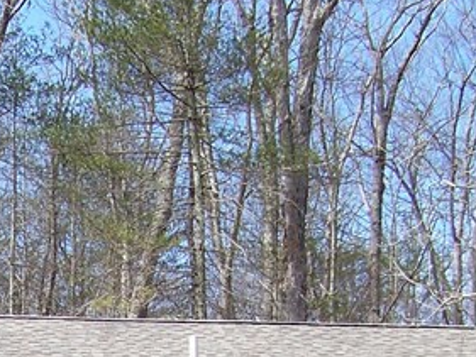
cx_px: -78
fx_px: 1802
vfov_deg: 10.8
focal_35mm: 131
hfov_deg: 14.6
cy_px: 577
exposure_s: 1/400
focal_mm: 5.85
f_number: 2.8
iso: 66
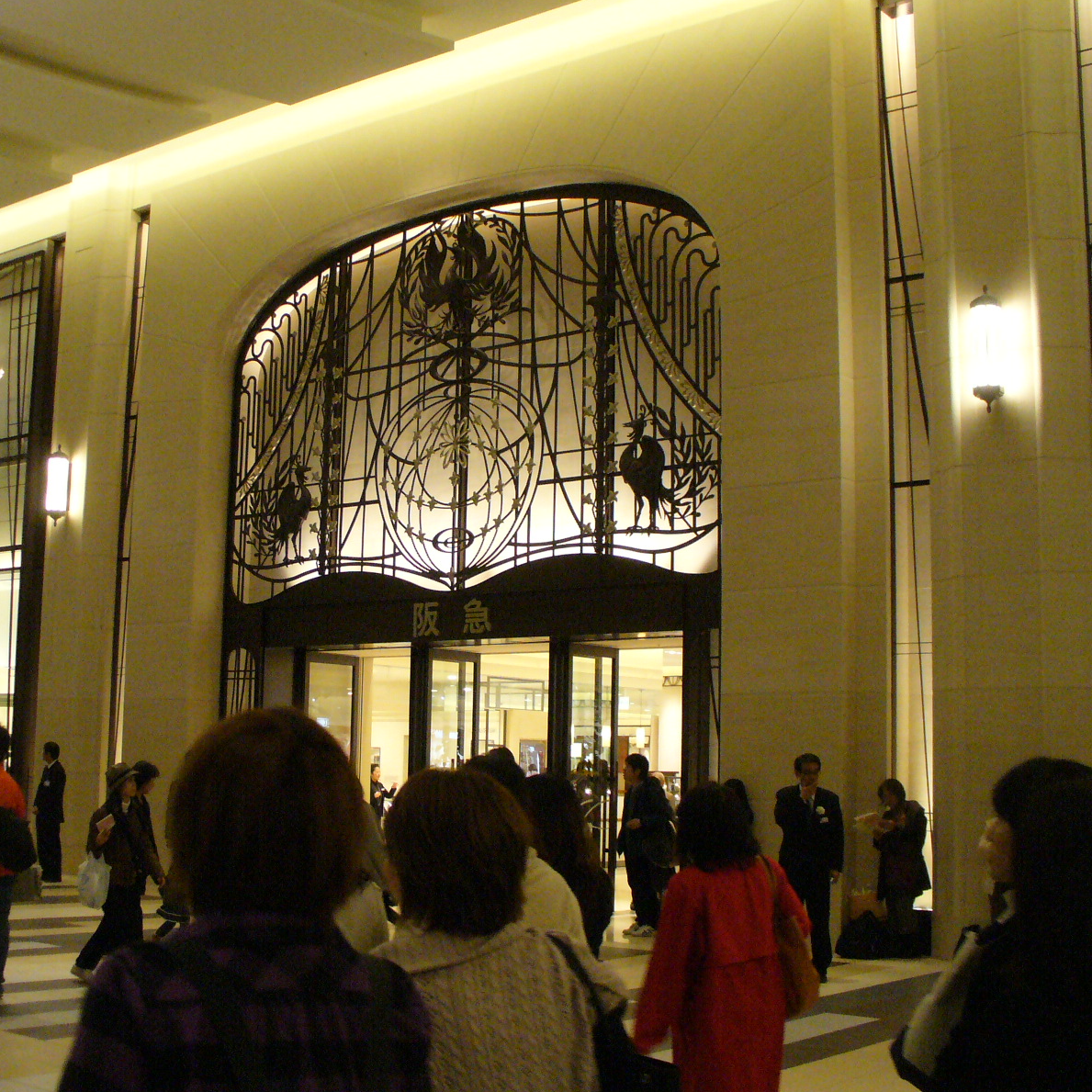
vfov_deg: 38.3
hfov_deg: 38.2
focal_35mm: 44
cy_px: 546
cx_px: 449
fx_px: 1570
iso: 400
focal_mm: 6.1
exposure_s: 1/80
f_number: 2.8
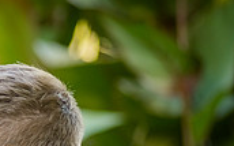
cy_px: 224
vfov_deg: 2.8
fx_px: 2962
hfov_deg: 4.5
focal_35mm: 465
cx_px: -102
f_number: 3.2
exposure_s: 1/500
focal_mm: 135
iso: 800
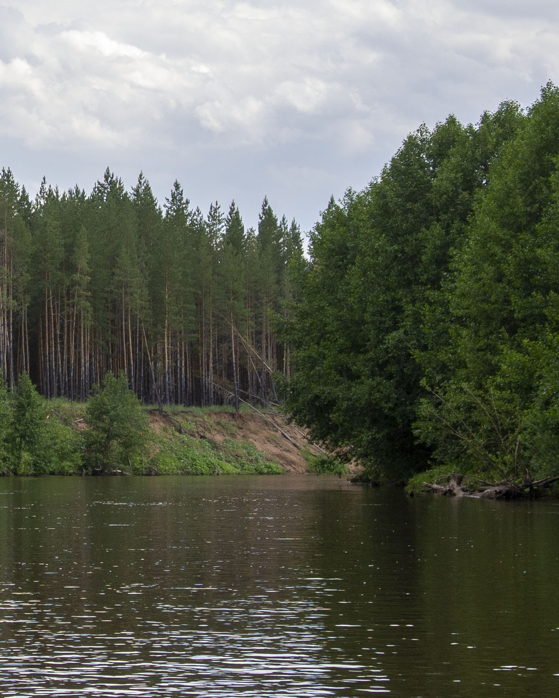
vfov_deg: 14.2
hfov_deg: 11.2
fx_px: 2791
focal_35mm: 135
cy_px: 161
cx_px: -126
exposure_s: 1/250
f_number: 5
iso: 100
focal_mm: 21.5
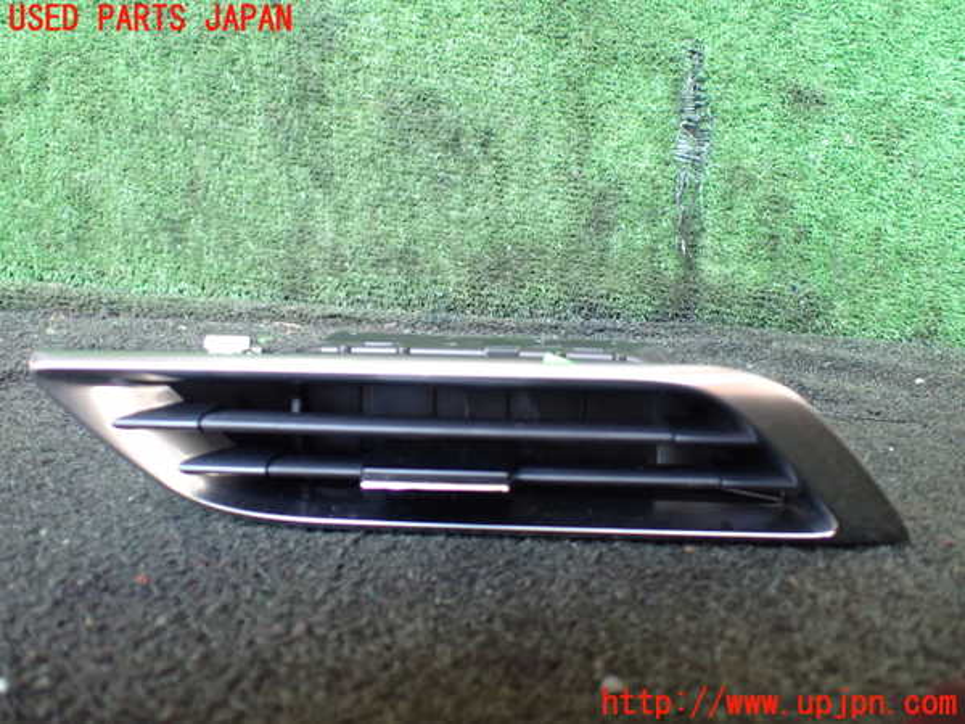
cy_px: 362
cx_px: 482
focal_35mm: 30
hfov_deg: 60.0
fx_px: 836
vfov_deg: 46.8
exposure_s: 1/125
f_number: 2.3
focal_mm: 5.4
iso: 640
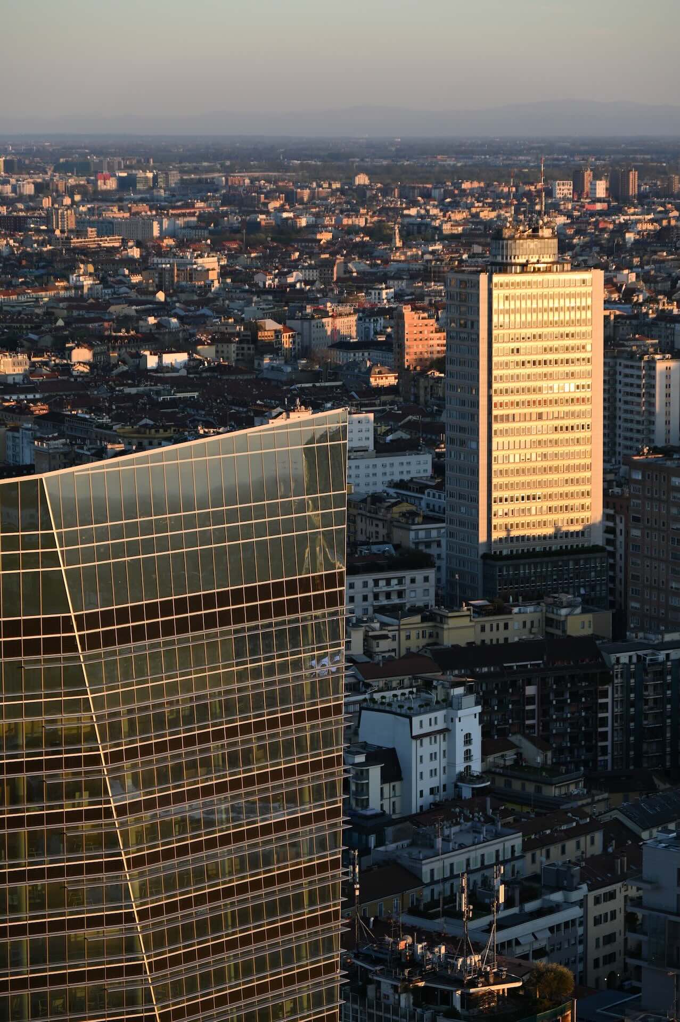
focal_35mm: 99
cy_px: 511
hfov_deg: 13.8
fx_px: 2809
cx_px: 340
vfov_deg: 20.6
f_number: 6.3
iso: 250
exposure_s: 1/250
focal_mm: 99
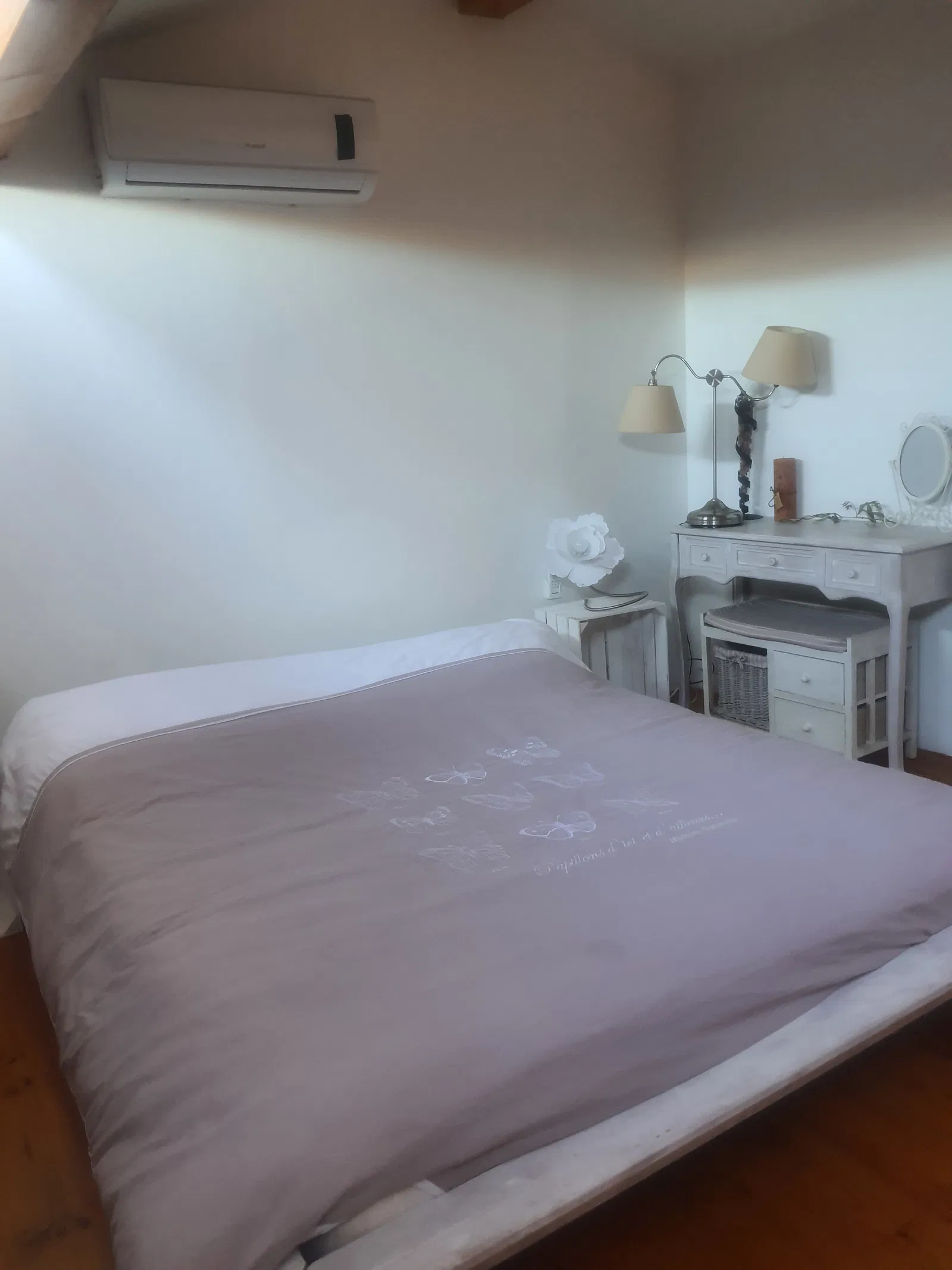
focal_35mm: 26
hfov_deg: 53.1
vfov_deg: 67.3
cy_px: 635
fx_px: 953
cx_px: 476
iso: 320
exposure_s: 1/40
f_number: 1.7
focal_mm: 4.32
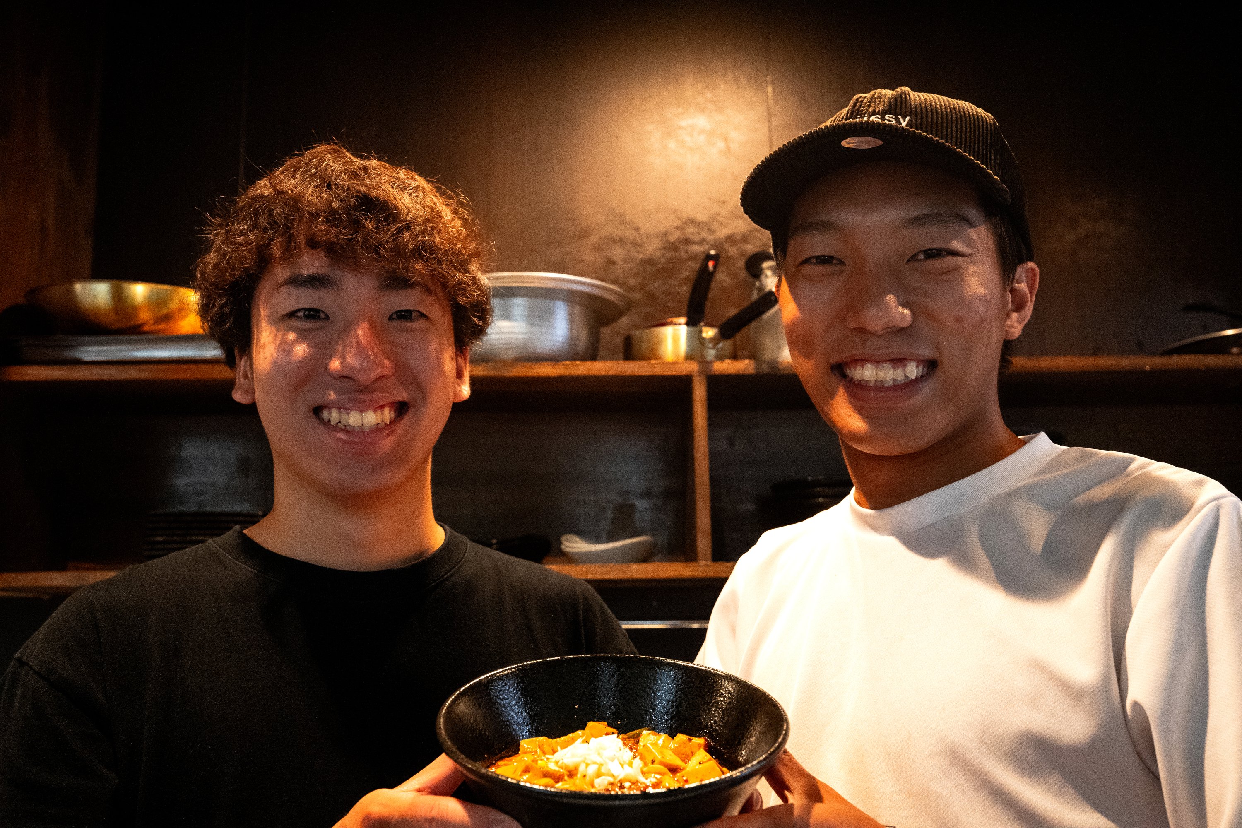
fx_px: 1207
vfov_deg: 37.9
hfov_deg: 54.4
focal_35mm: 35
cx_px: 621
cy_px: 414
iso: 12800
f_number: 7.1
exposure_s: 1/50
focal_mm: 35
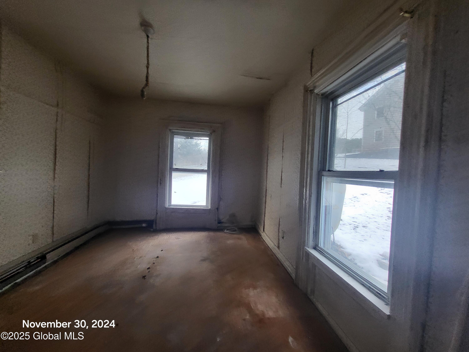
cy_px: 176
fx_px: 176
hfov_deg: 106.2
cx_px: 234
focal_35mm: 13
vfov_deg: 89.9
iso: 250
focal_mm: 1.74
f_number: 2.2
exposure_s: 1/60
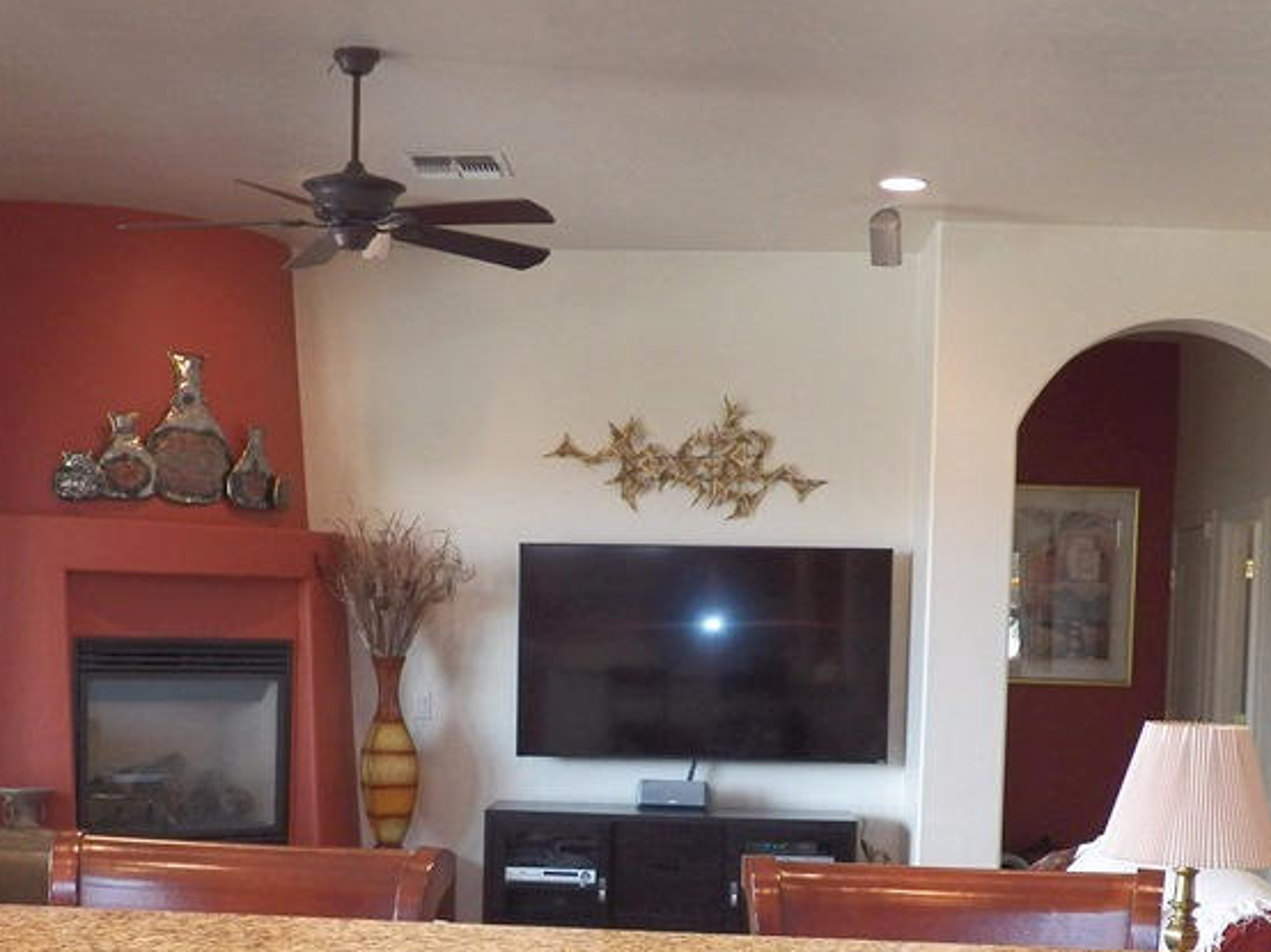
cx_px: 580
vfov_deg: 25.4
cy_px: 837
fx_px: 2055
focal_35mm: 56
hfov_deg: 34.3
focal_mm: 5.5
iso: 160
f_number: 2.8
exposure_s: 1/30
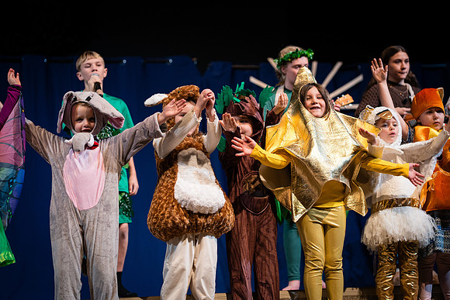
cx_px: 225
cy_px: 150
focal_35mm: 85
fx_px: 1063
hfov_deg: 23.9
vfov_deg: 16.1
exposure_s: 1/640
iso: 800
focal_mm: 85
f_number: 2.8
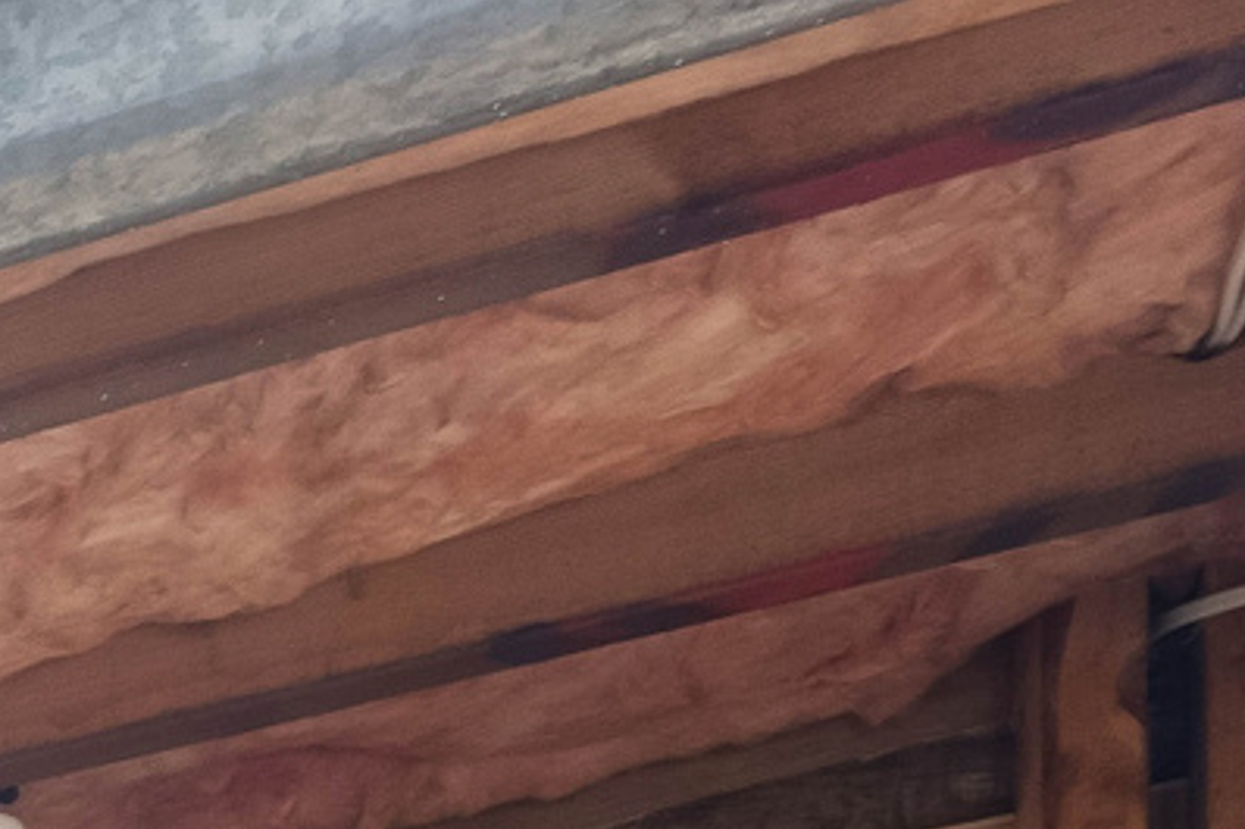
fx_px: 3893
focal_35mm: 113
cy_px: 2678
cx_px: -3184
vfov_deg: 9.1
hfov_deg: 9.4
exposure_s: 1
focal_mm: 14.6
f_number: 13
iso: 400
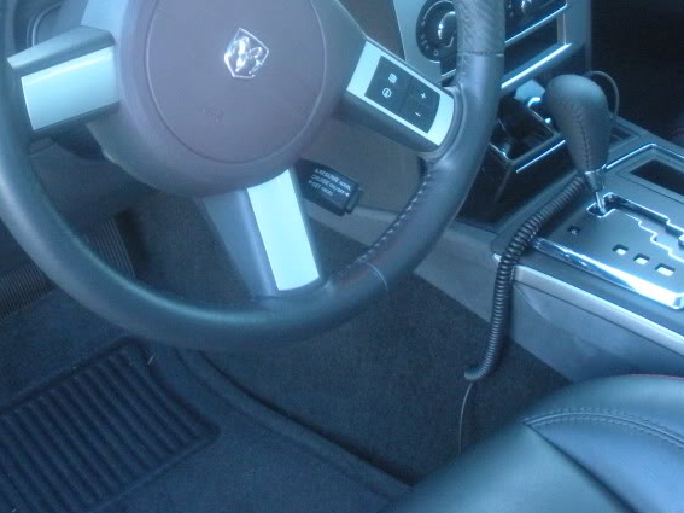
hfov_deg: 29.8
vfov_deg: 22.3
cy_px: 106
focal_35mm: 65
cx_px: 282
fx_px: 1284
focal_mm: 6.3
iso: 400
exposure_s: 1/30.3
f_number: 3.5
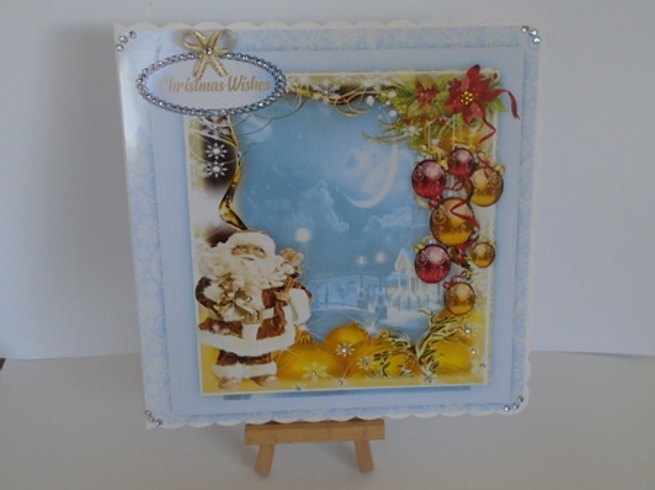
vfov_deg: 39.6
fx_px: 681
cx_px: 328
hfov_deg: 51.4
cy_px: 245
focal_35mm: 36
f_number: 3.8
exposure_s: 1/30
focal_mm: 6.4
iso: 400
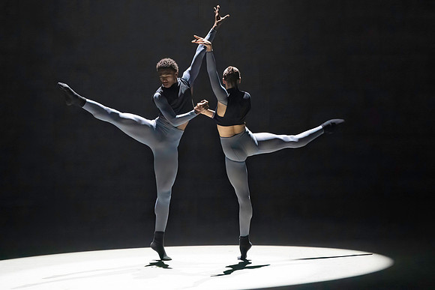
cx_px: 252
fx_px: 3501
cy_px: 122
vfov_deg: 4.7
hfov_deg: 7.1
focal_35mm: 290
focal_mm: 250
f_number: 7.1
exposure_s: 1/400
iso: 20000
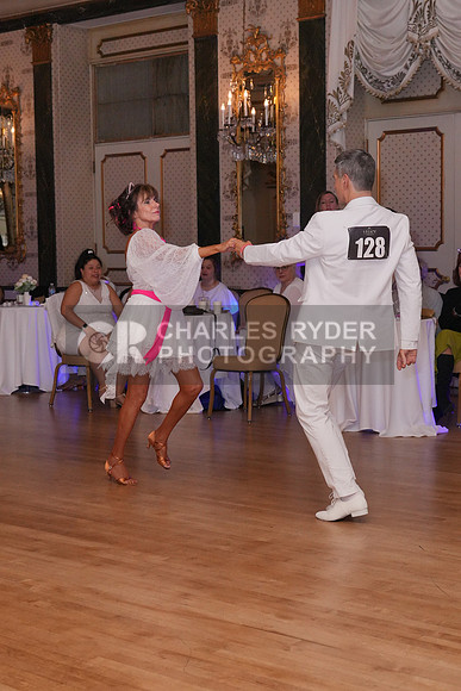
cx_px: 230
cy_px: 346
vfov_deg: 32.9
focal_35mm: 61
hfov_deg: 22.3
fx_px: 1171
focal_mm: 61
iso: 5000
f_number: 5.6
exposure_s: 1/250
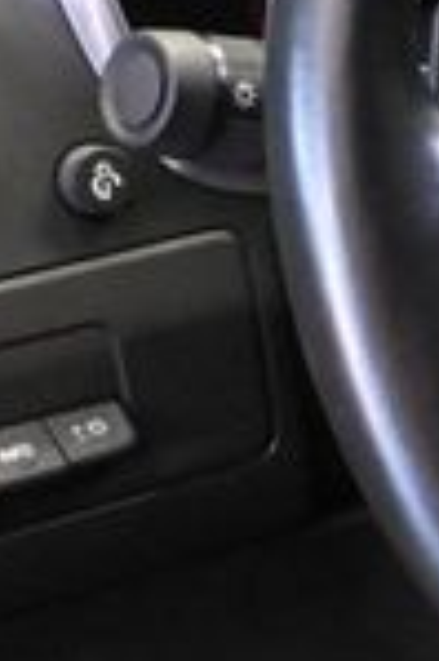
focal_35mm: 187
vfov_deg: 11.0
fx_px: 3431
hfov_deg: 7.0
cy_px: 133
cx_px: 1007
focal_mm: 29
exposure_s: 1/60
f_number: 4.8
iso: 8000
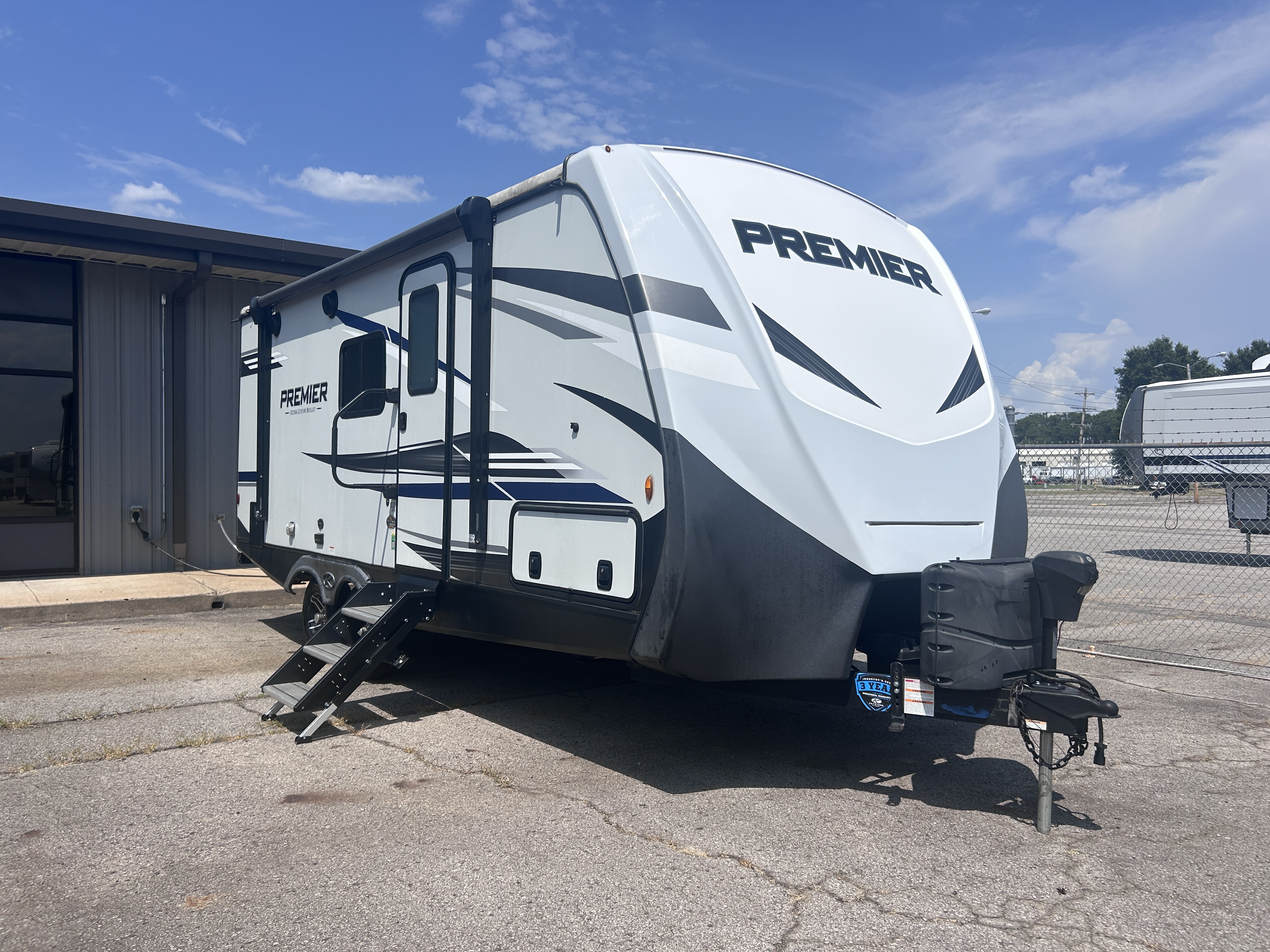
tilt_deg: -0.2
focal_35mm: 26
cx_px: 635
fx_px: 954
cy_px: 476
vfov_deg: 53.1
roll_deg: +1.1
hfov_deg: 67.3
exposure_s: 1/8696
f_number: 1.5
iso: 50
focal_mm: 5.7
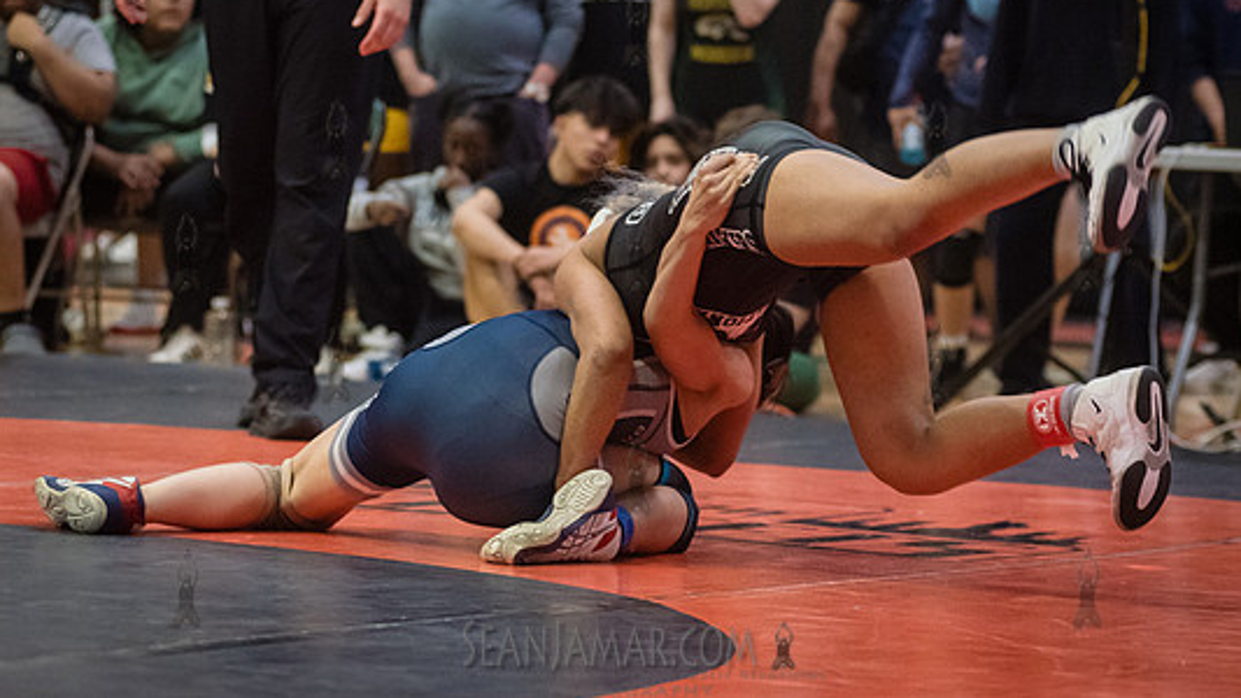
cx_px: 740
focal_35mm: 139
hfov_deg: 15.4
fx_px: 4575
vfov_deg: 8.7
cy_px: 222
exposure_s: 1/500
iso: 8000
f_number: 3.5
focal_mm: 105
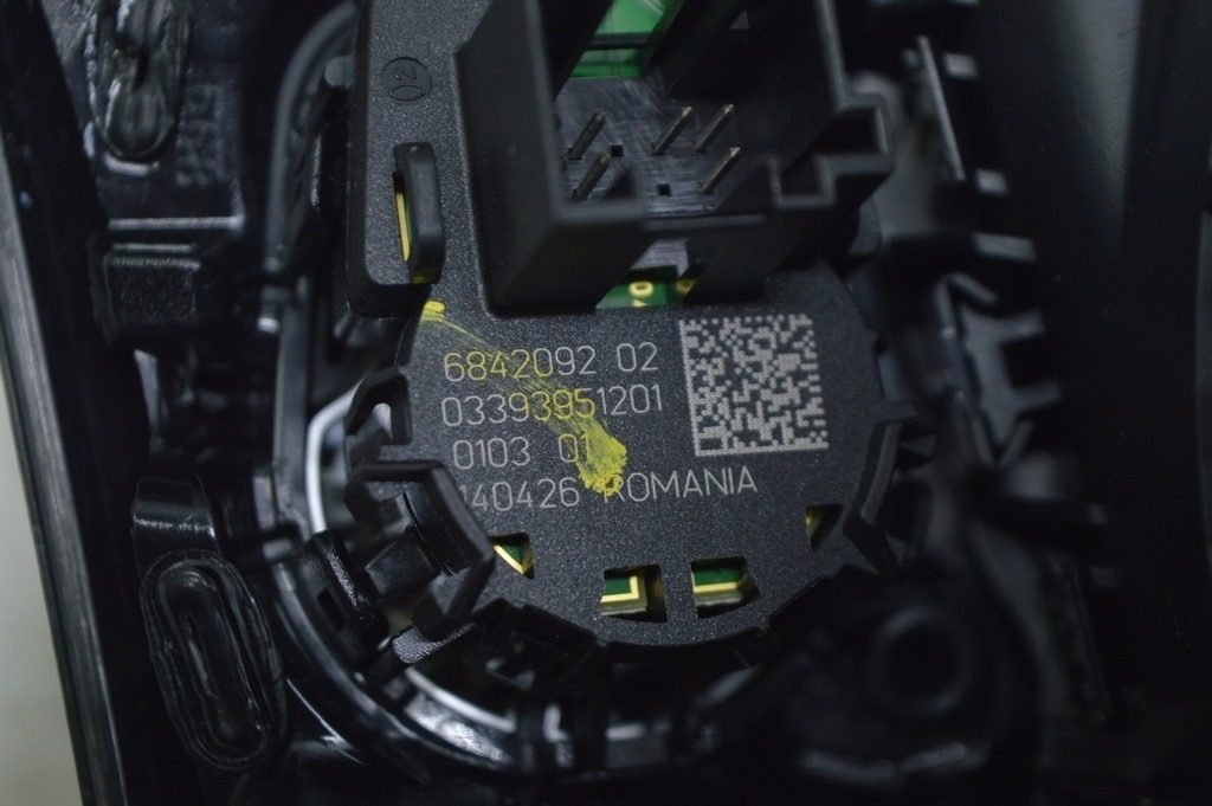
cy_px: 403
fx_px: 2775
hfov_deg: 24.6
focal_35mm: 82
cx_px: 606
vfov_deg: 16.5
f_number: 5.6
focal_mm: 55
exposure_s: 1/40
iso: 400
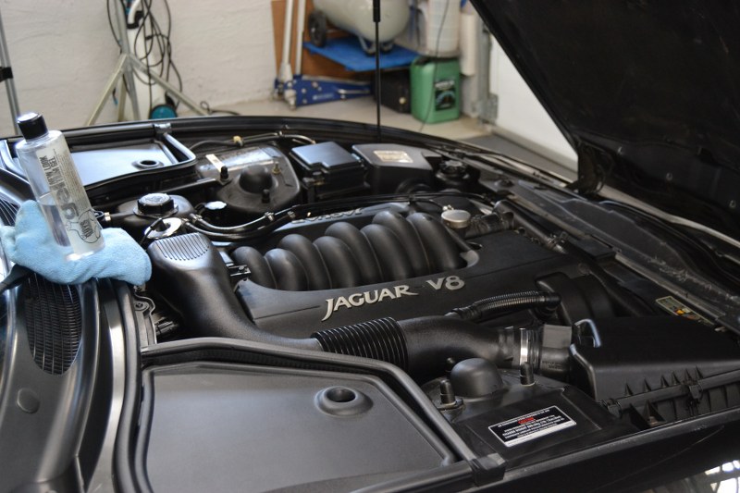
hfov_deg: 43.6
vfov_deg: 29.9
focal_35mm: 45
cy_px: 246
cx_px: 370
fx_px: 925
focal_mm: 30
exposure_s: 1/60
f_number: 4.2
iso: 1100
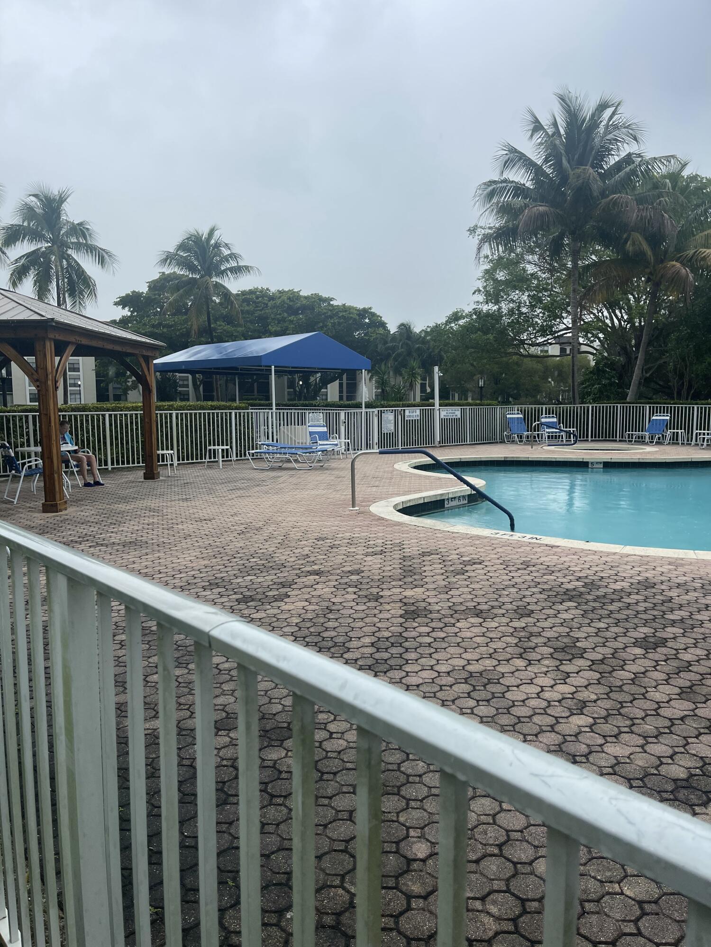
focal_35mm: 25
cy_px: 474
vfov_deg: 69.4
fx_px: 685
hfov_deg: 54.9
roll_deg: +0.5
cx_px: 356
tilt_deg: -7.1
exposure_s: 1/962
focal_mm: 5.1
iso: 32
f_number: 1.6
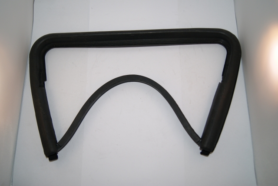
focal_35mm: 36
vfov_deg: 36.9
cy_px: 93
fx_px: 278
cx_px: 139
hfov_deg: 53.1
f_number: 4
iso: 125
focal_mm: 24
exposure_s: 1/160
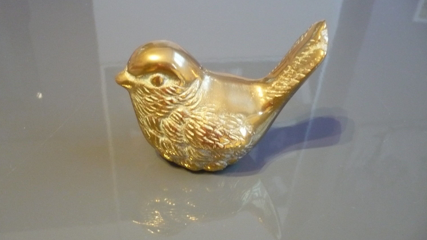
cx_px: 210
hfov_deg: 51.6
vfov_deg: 30.4
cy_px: 115
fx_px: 442
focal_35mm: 39
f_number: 2.8
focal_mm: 5.8
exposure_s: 1/4
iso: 400
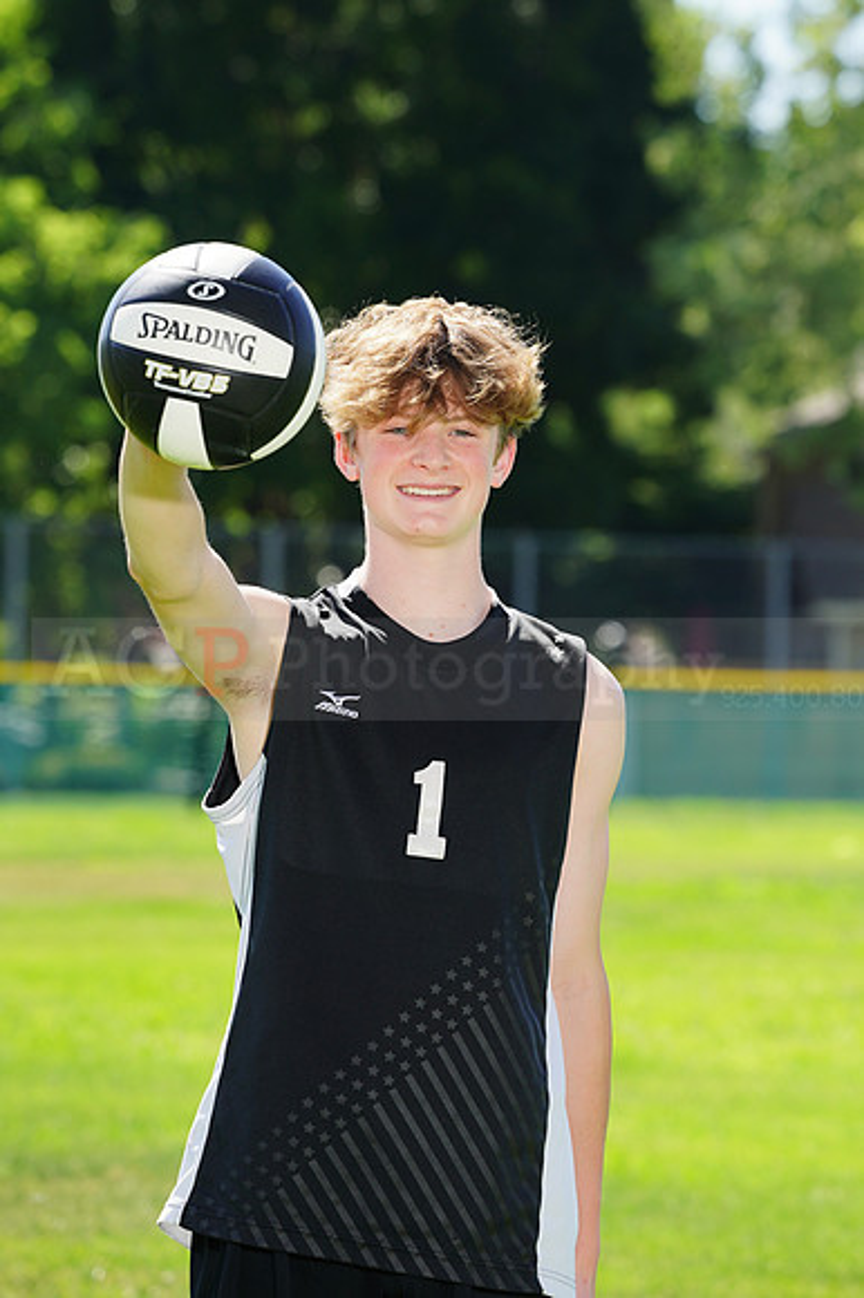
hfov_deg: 5.0
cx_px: 432
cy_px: 649
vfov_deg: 7.5
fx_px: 9947
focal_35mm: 276
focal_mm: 276
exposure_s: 1/200
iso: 200
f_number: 10
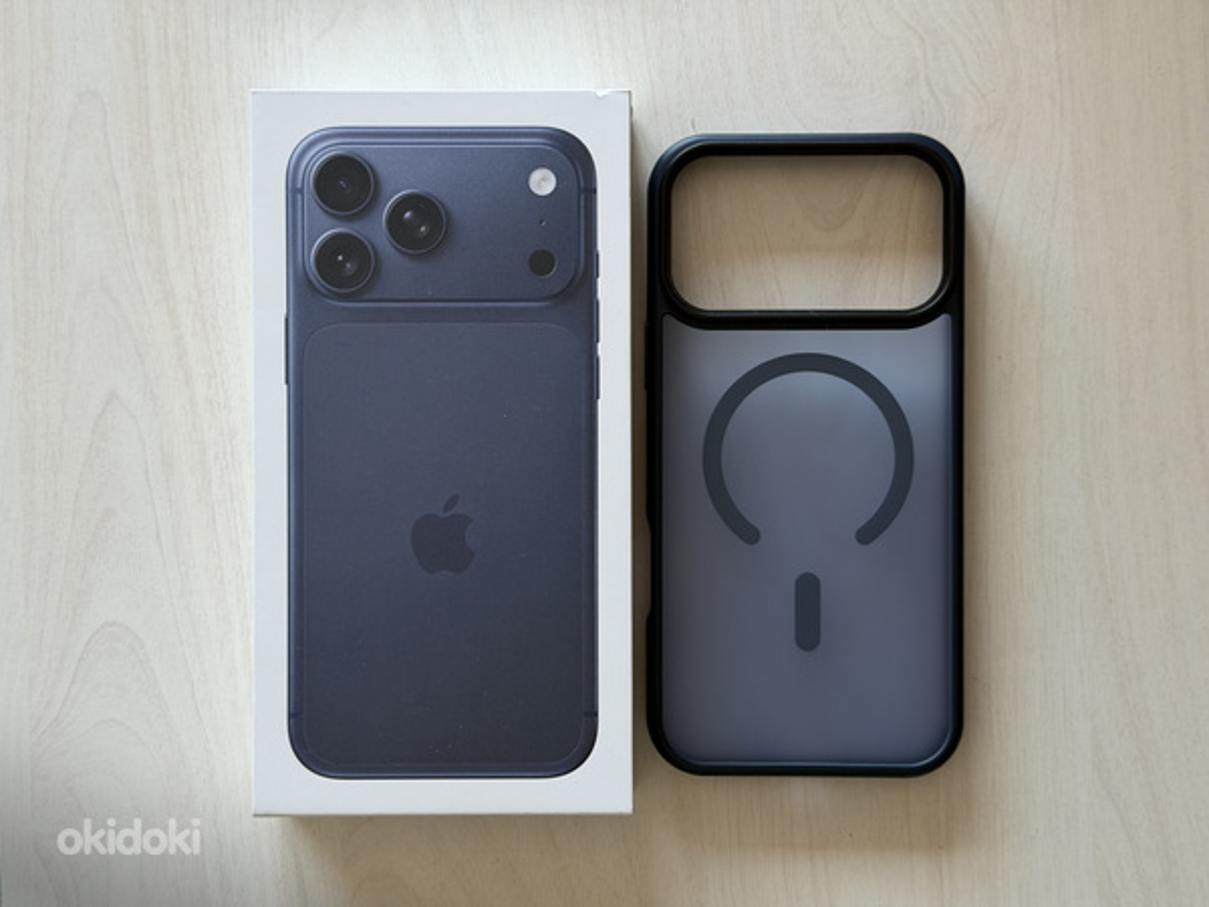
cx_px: 604
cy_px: 454
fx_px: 1676
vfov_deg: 30.3
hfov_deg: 39.7
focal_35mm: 48
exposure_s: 1/84
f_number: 1.78
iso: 100
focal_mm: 6.76
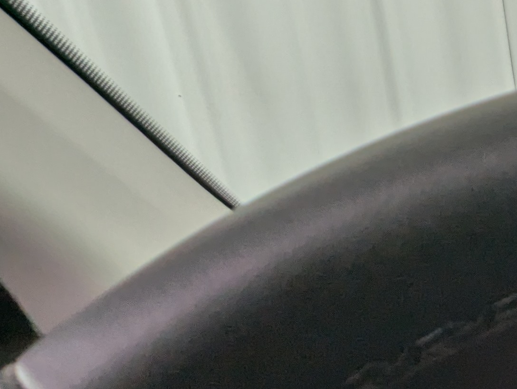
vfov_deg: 20.5
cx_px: 924
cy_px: 604
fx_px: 897
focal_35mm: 60
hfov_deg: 21.4
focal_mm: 2.35
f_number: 2.2
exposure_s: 1/98.1
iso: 70
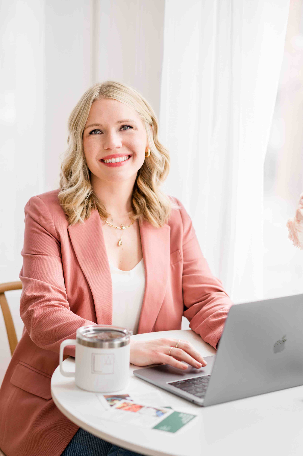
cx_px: 152
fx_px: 1075
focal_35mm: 85
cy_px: 228
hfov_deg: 16.1
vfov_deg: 23.9
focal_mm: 85
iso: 320
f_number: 2.8
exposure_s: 1/200
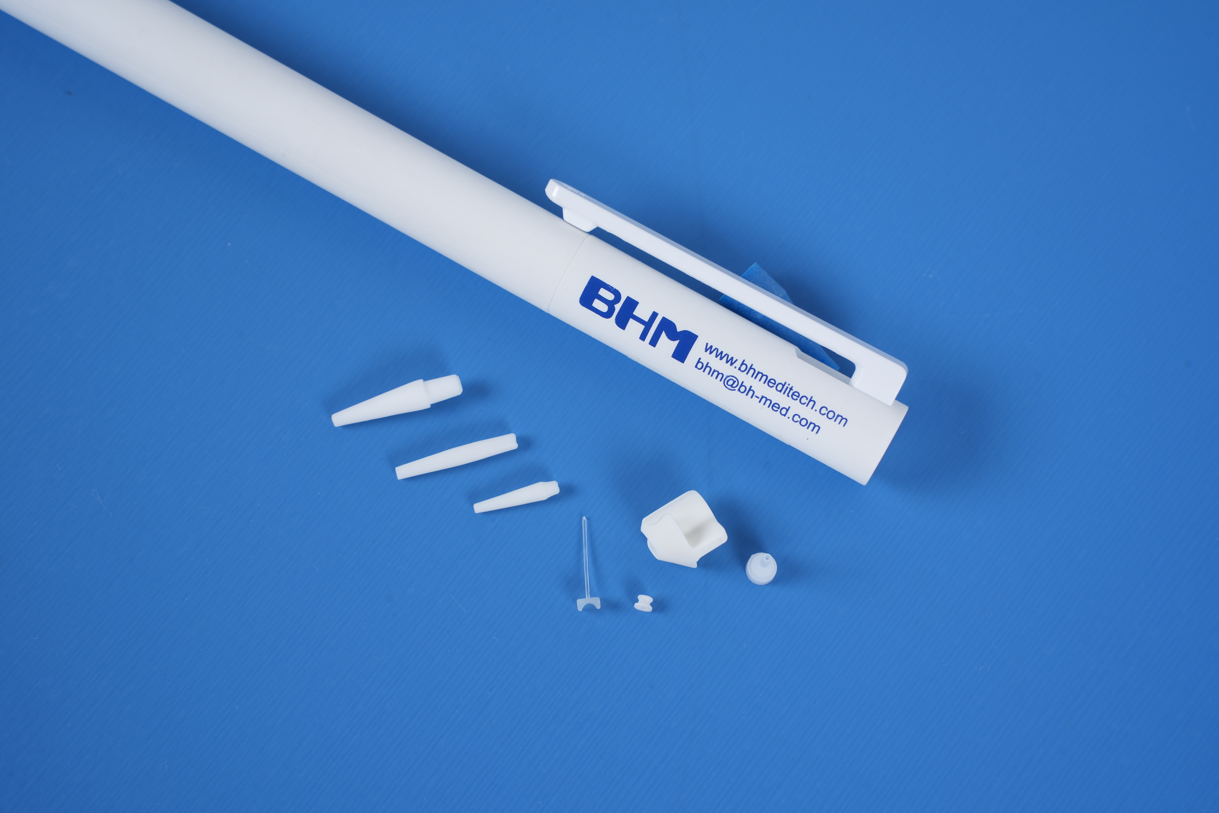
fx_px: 2539
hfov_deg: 27.0
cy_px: 406
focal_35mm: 75
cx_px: 610
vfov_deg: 18.2
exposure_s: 1/100
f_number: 11
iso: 125
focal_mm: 75
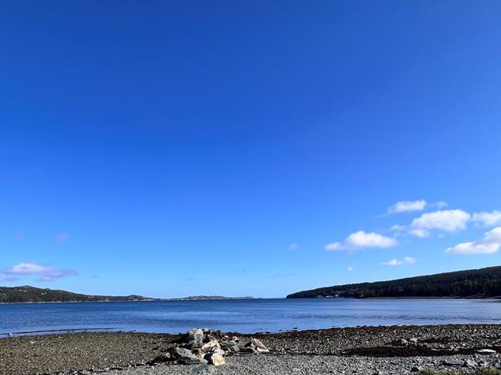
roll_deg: +1.6
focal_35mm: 21
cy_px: 299
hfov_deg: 78.8
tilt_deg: +0.3
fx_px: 304
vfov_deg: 58.6
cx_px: 228
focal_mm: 1.57
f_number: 1.8
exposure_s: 1/1783
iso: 32
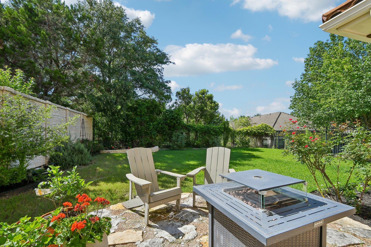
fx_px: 155
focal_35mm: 15
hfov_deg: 100.4
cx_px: 186
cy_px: 124
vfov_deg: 77.3
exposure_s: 1/640
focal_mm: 10
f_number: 8
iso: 400
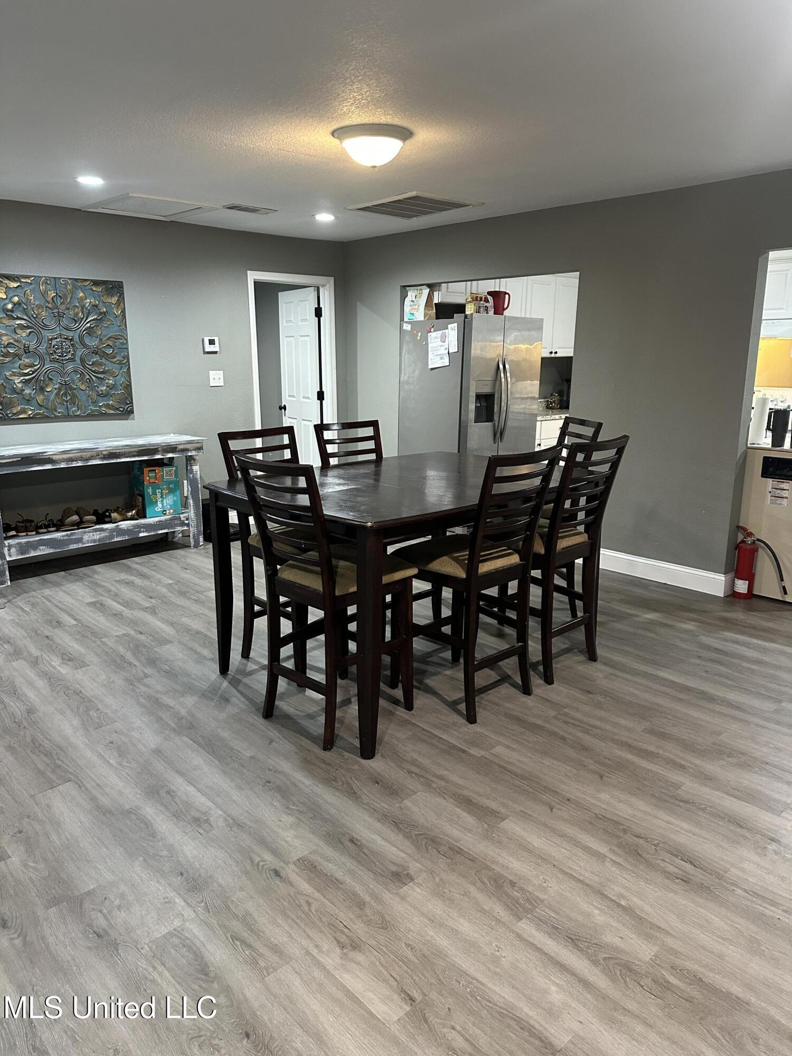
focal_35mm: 24
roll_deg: -1.1
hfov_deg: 56.8
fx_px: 732
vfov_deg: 71.6
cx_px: 396
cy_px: 528
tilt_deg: -13.0
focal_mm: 6.86
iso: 500
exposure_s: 1/60
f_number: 1.78
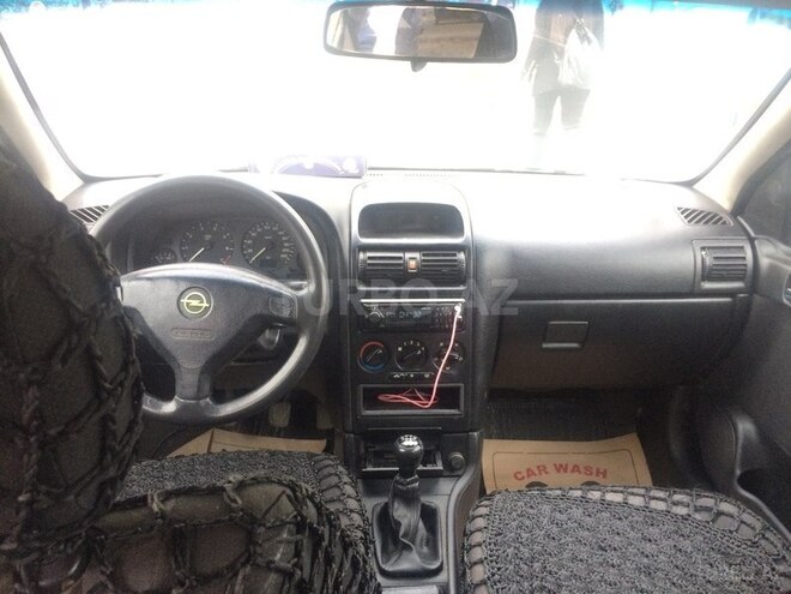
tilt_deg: -17.7
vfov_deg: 48.2
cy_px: 297
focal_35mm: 29
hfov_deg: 61.7
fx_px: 663
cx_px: 396
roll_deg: -1.7
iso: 250
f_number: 2.2
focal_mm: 4.15
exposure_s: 1/33
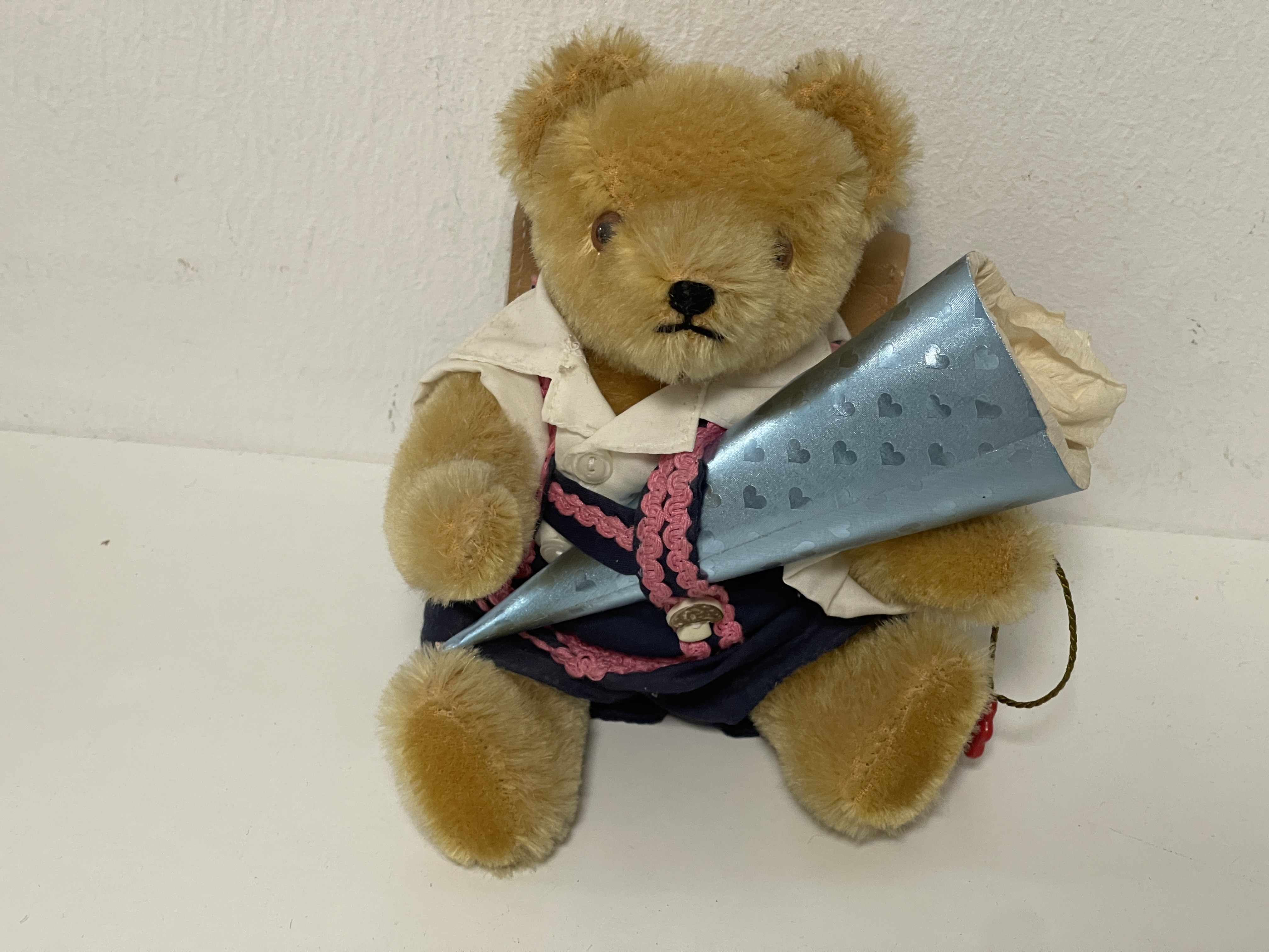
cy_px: 476
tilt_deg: -39.4
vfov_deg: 22.9
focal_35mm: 64
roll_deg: -2.7
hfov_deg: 30.3
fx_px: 2346
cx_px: 634
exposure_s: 1/50
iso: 160
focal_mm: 7.5
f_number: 2.2
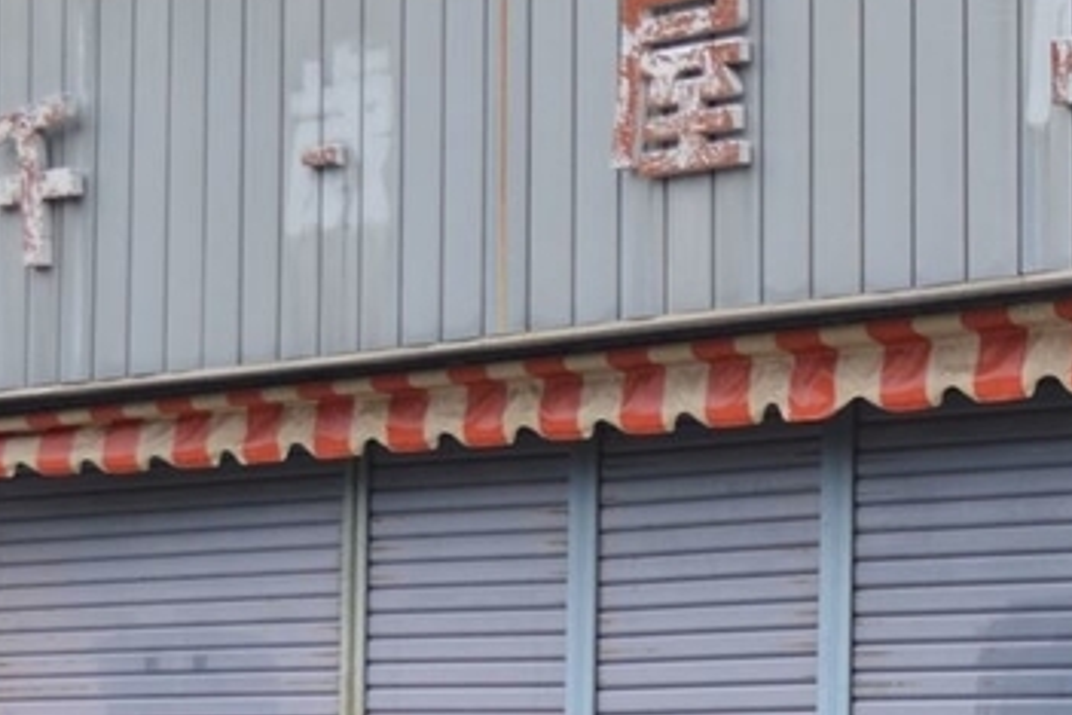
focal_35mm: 164
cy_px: 562
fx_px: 4883
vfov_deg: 8.4
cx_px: 1289
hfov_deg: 12.2
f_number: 5
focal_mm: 32
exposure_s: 1/100
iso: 400
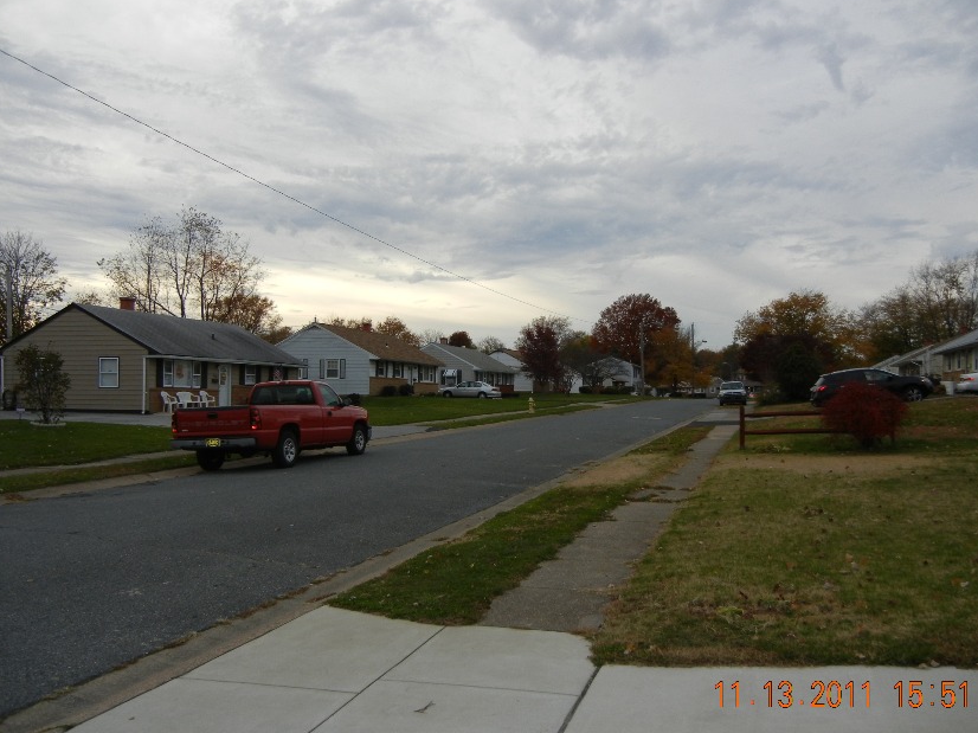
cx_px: 512
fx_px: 904
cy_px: 385
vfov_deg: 44.1
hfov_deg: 56.8
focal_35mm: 32
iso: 160
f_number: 3.5
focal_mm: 5.4
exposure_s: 1/455
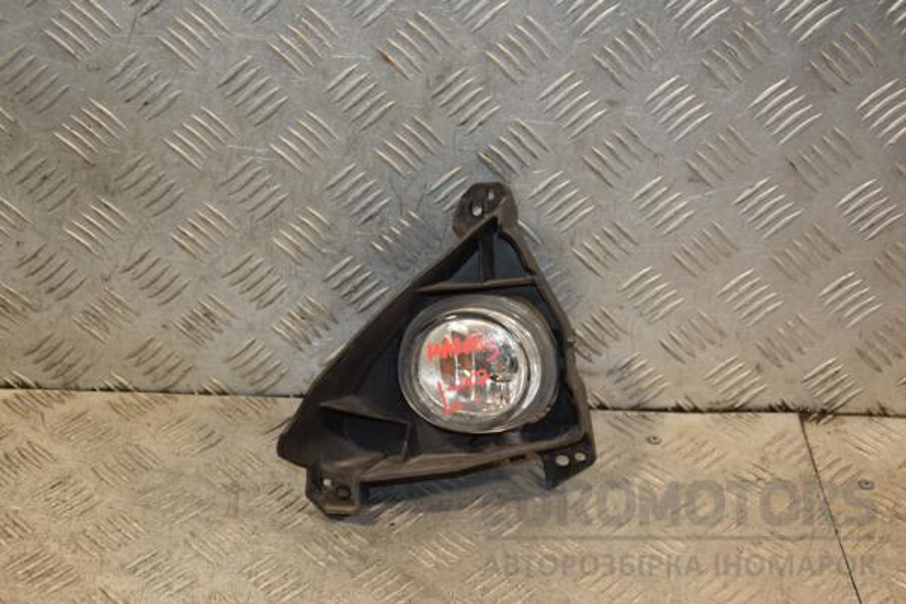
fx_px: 1699
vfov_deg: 20.2
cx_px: 453
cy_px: 302
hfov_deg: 29.9
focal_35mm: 68
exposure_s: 1/160
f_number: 4.8
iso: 800
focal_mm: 45
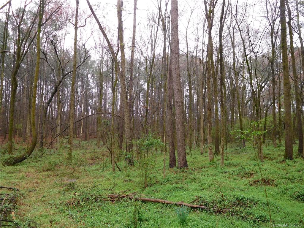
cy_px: 114
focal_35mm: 25
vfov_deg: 54.9
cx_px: 152
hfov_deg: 69.4
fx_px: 220
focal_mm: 4.5
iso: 125
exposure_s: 1/100
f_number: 3.4
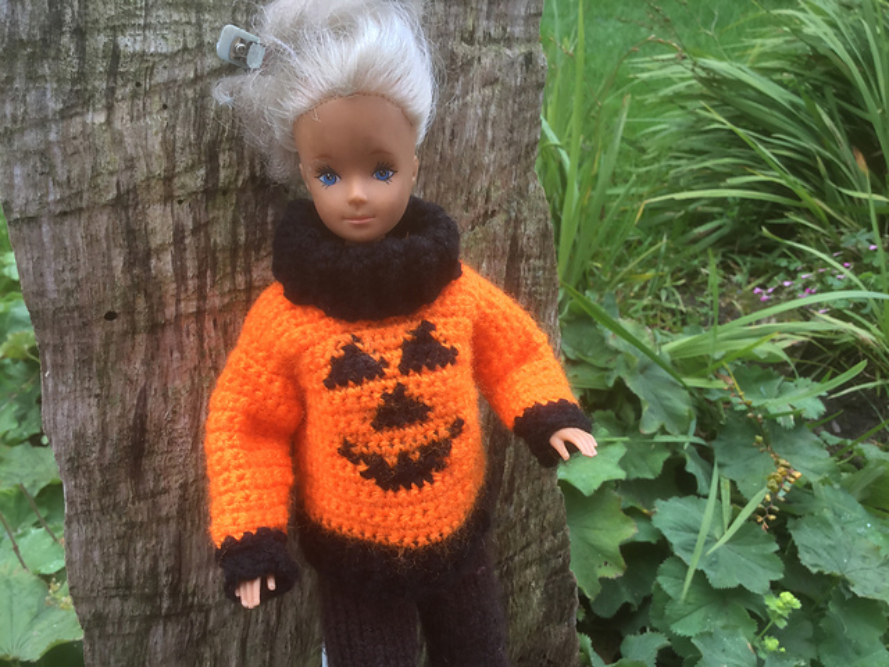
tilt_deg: -28.5
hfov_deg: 58.4
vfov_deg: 45.4
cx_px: 444
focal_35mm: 31
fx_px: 796
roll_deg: -7.9
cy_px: 334
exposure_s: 1/33
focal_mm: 3.3
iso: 32
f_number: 2.4
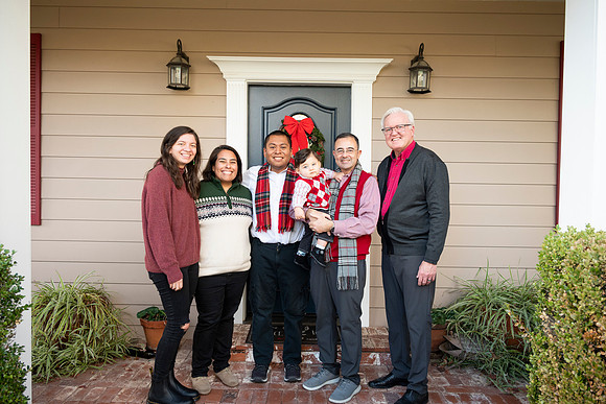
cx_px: 303
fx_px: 471
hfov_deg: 65.5
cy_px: 202
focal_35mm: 28
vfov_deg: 46.4
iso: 400
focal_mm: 28
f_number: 4.2
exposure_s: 1/125
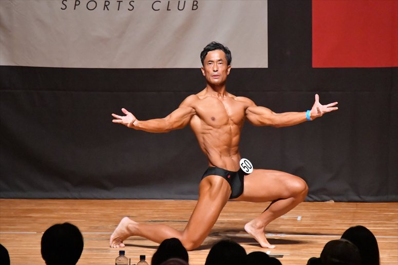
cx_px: 199
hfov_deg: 6.0
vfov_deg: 4.0
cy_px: 132
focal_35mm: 345
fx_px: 3812
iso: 12800
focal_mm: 230
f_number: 5.6
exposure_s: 1/400
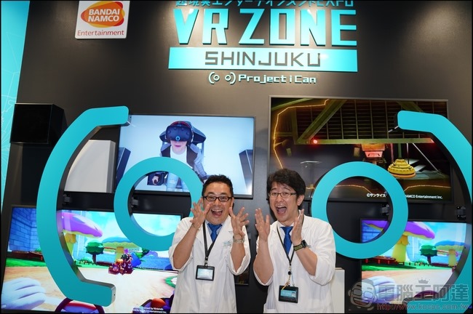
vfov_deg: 49.5
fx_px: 341
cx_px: 236
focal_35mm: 26
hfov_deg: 69.4
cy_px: 157
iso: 200
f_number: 2.8
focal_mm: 26
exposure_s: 1/60
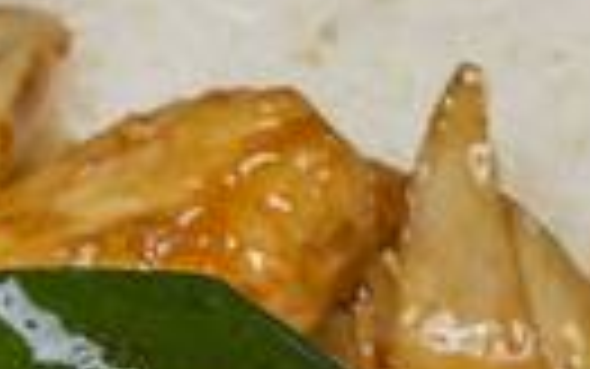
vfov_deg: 2.8
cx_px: 196
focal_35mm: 460
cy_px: 705
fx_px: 7400
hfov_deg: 4.6
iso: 200
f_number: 10
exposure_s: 1/125
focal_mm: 56
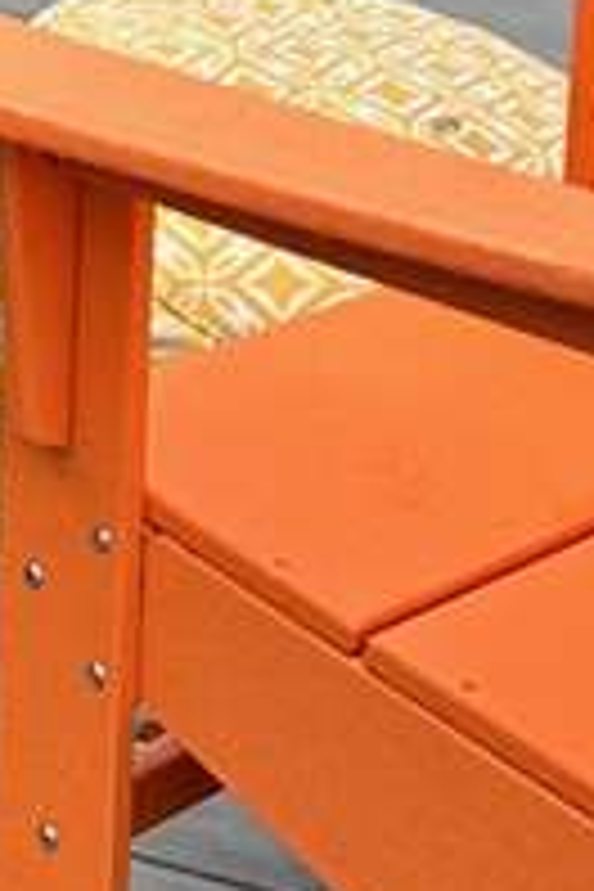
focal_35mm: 121
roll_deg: -0.5
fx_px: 2995
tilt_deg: -8.2
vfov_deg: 15.9
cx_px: -554
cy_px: -346
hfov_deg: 10.5
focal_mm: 6.86
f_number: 1.78
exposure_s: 1/694
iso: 80
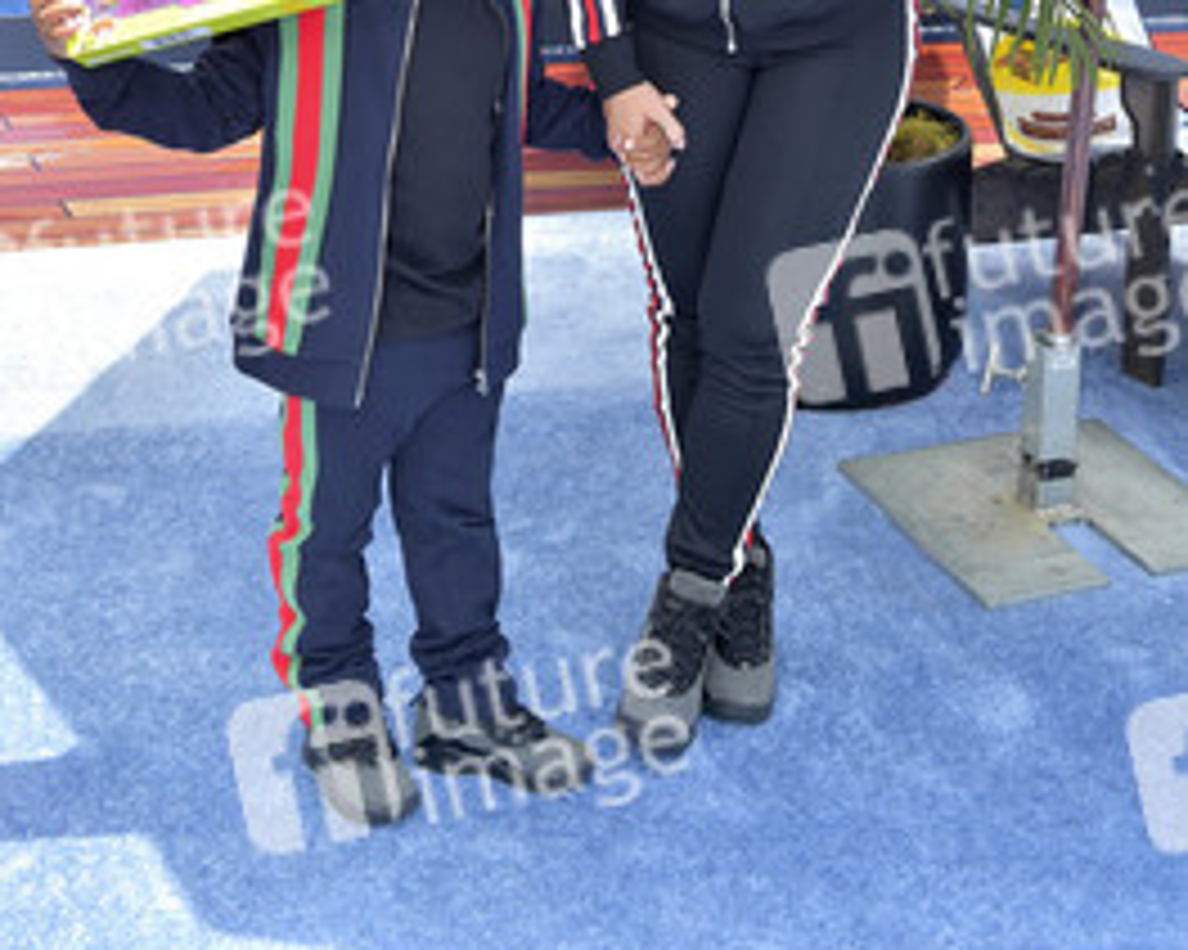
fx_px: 1898
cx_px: 592
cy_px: 72
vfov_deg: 27.0
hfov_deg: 34.8
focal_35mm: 54
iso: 200
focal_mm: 38
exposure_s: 1/250
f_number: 6.3
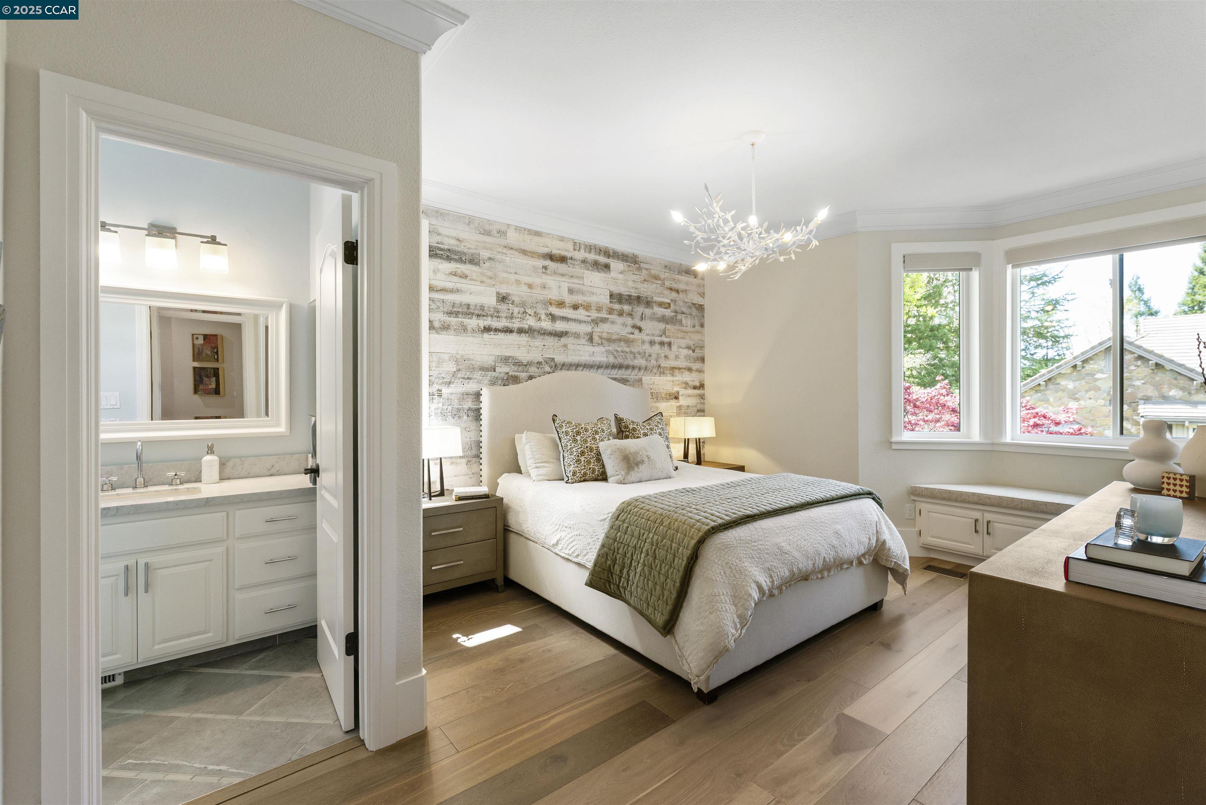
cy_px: 402
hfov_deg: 100.4
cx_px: 603
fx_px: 503
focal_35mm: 15
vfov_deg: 77.4
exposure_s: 1/30
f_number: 6.3
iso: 320
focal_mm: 15
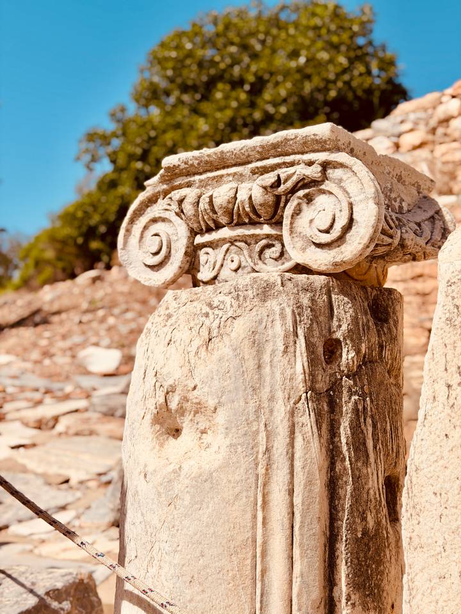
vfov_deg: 39.7
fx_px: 852
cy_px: 307
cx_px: 230
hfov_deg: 30.3
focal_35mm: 48
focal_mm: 6.76
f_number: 1.78
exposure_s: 1/8772
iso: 64
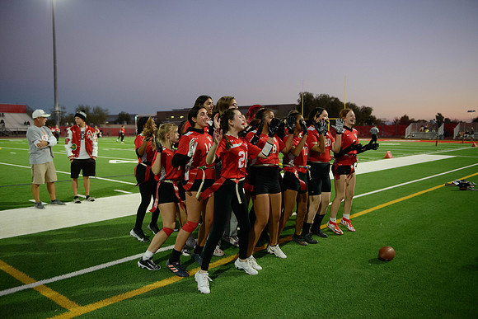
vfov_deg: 41.1
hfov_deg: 58.7
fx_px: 425
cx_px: 239
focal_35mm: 32
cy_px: 160
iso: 3200
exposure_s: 1/640
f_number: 2.8
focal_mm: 32
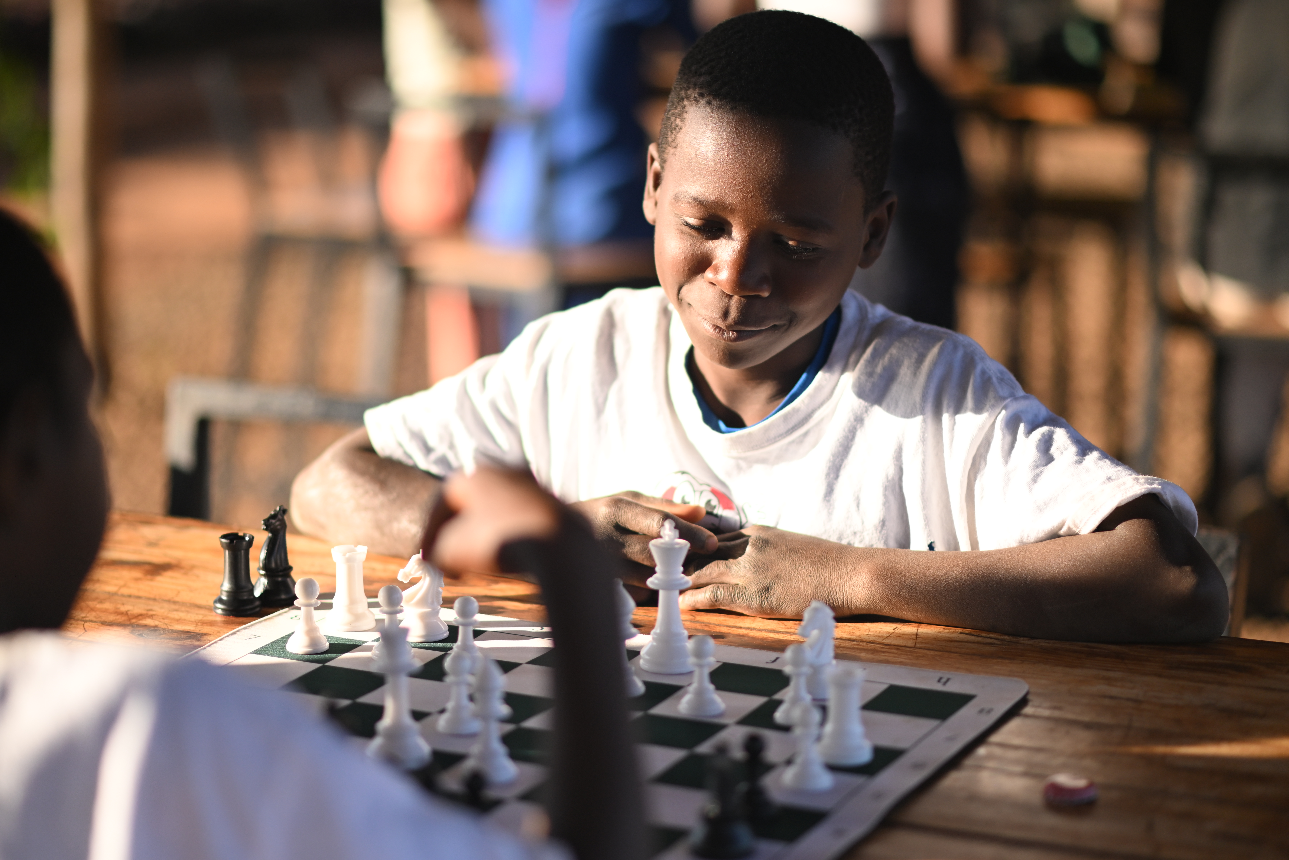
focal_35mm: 85
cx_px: 644
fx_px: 3043
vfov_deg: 16.1
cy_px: 430
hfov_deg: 23.9
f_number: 2
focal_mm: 85
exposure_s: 1/6400
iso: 640
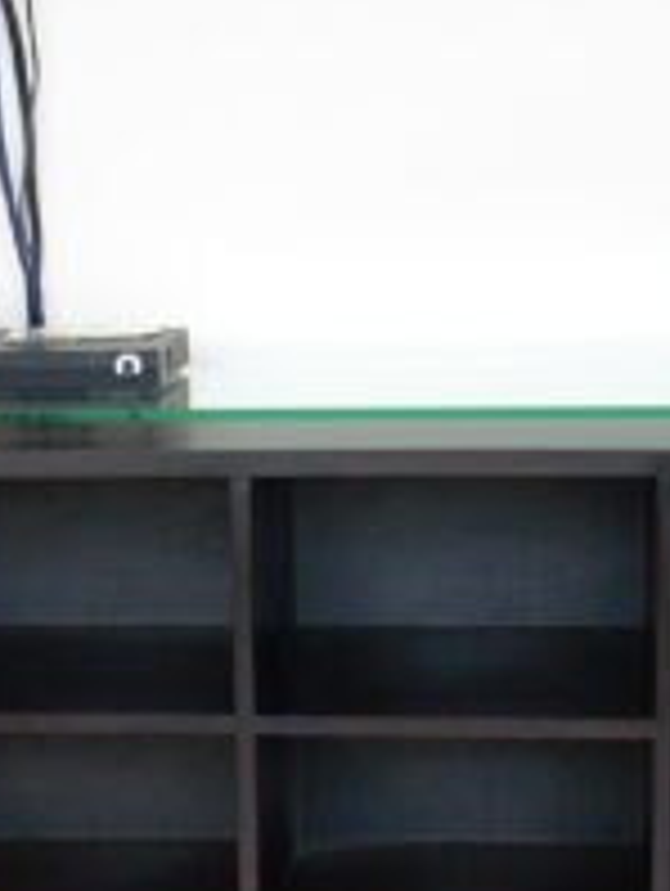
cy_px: 819
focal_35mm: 112
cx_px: 351
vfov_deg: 17.3
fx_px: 2884
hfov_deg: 13.3
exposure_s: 1/38.9
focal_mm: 6.2
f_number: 2.8
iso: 64
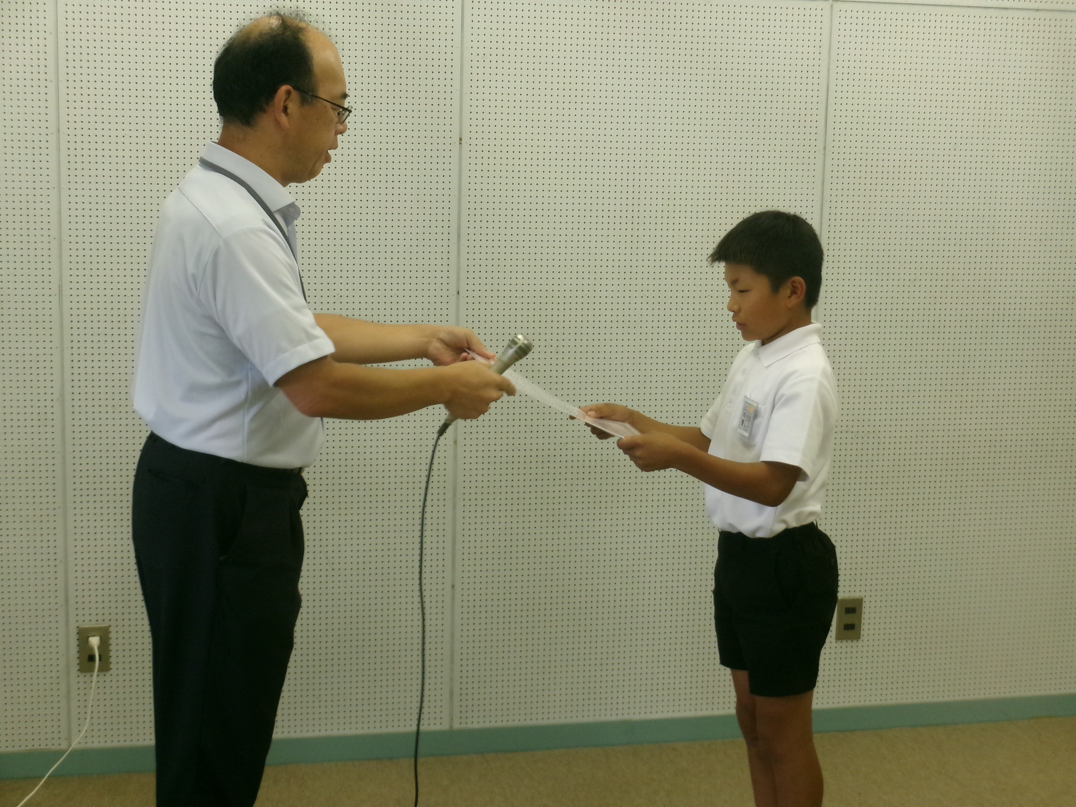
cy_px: 404
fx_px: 1989
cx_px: 538
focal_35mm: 64
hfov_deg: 30.3
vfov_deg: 22.9
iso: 291
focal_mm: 11.5
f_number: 5.2
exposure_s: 1/34
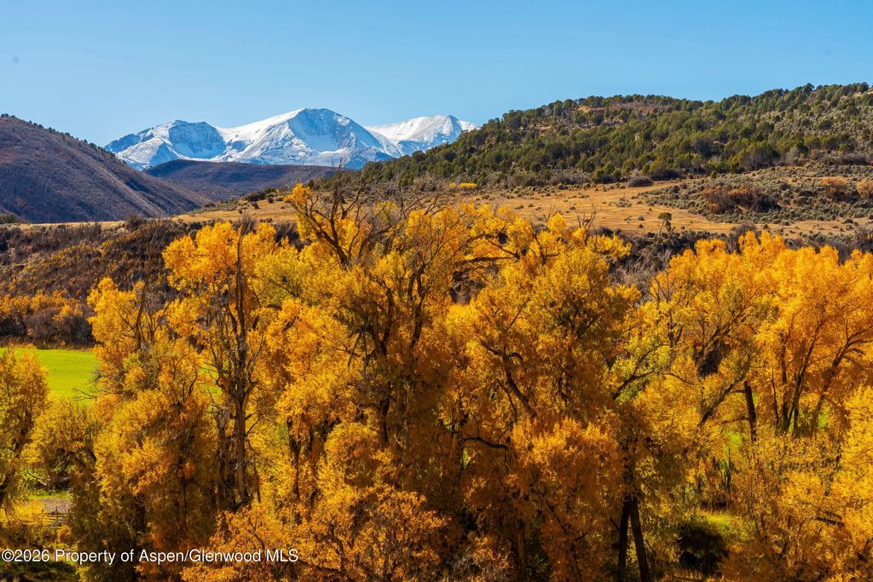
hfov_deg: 28.8
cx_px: 436
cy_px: 291
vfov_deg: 19.5
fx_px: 1698
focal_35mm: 70
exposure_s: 1/3200
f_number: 11
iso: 200
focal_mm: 70
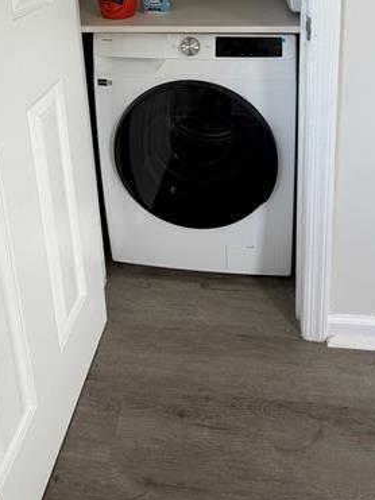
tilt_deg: -12.4
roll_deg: +2.8
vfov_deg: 49.8
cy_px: -3
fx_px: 419
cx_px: 198
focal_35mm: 29
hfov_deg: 48.2
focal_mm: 2.22
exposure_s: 1/120
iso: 125
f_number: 2.2
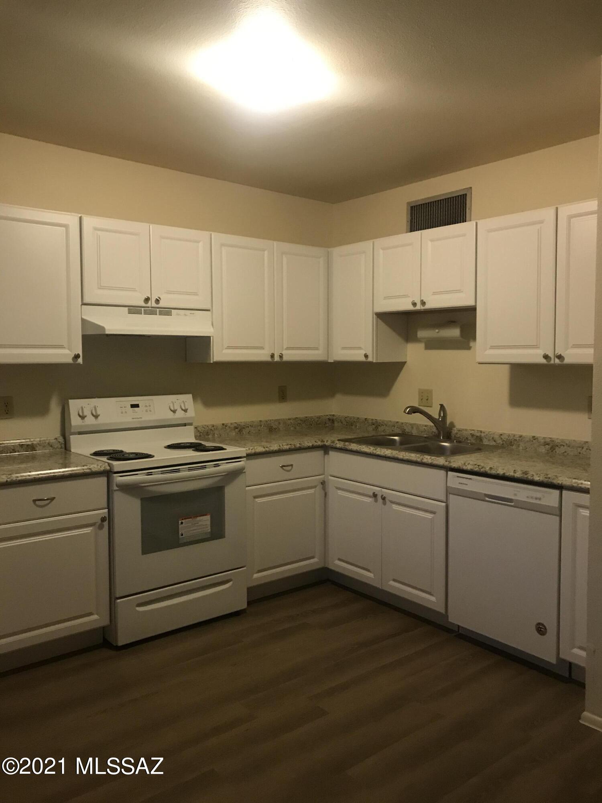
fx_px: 649
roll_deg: -0.5
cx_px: 301
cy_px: 402
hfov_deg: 49.7
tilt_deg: -4.0
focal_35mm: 28
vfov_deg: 63.4
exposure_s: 1/15
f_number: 1.8
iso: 80
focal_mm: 3.99
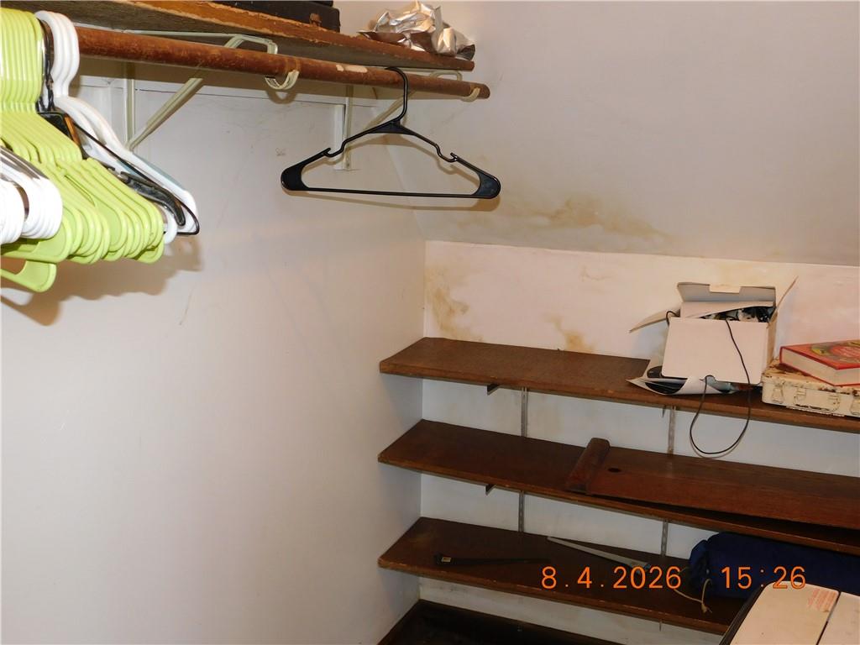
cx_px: 430
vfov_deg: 39.7
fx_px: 894
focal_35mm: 36
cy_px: 322
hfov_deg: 51.4
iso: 200
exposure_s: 1/30
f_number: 3.5
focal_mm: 6.3
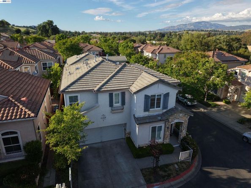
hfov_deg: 71.6
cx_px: 126
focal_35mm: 24
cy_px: 94
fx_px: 174
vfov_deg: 56.8
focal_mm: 8.67
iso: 120
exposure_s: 1/15
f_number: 1.8
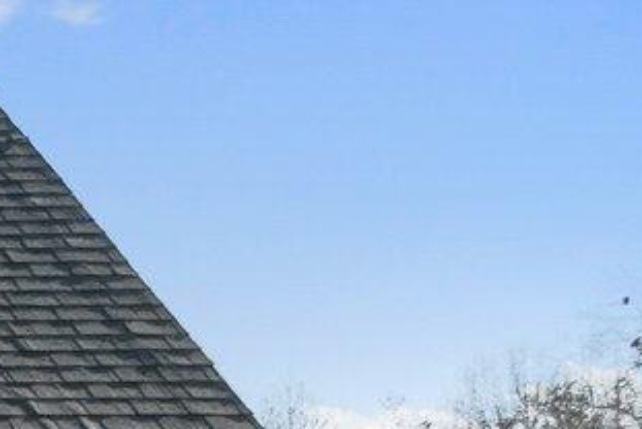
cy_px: 822
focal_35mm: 164
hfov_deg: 9.3
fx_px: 2927
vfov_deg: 8.0
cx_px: -1412
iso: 100
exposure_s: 1/1000
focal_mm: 12.29
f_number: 4
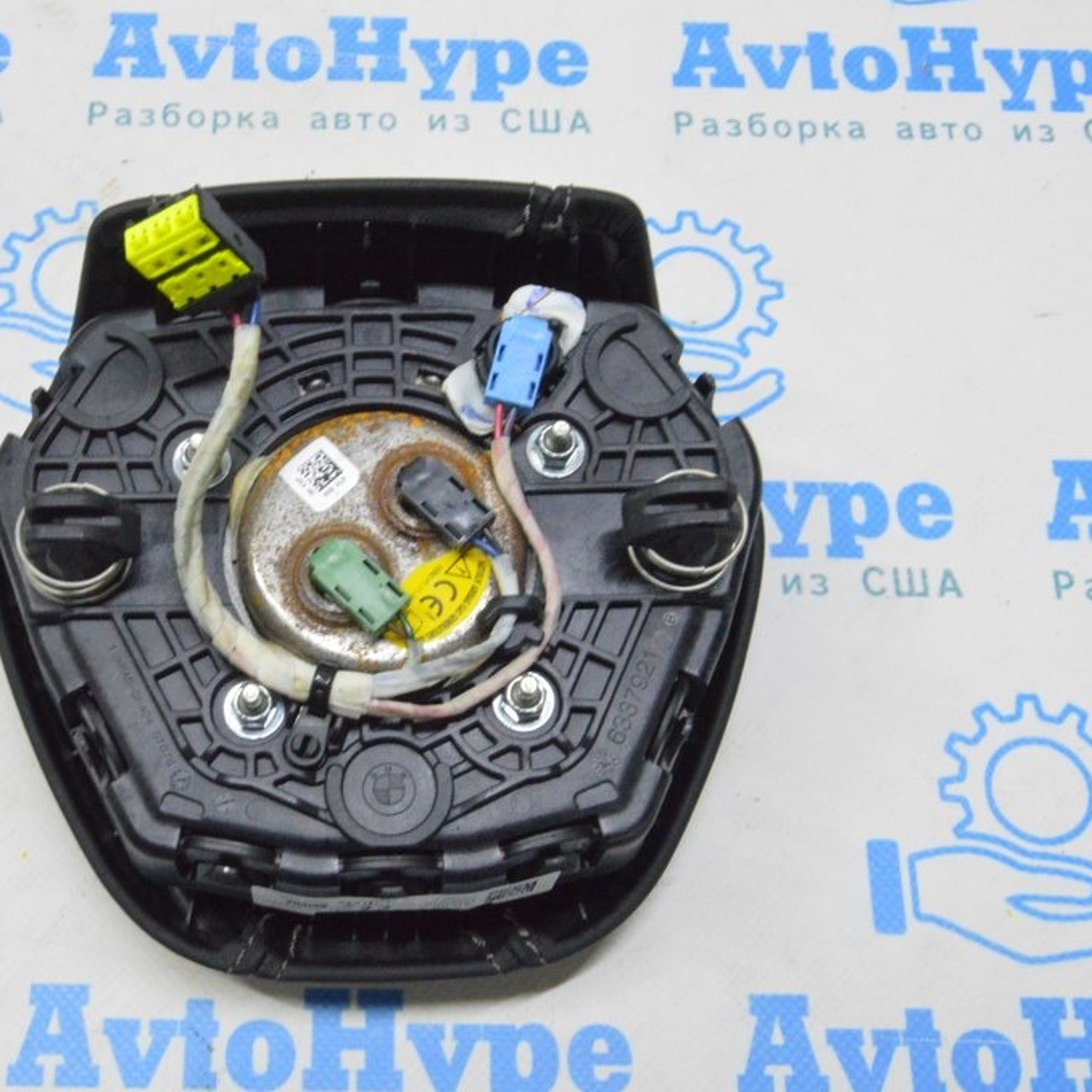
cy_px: 545
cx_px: 353
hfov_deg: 33.7
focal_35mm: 50
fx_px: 1785
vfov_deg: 34.0
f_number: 20
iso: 6400
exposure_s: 1/20
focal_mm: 26
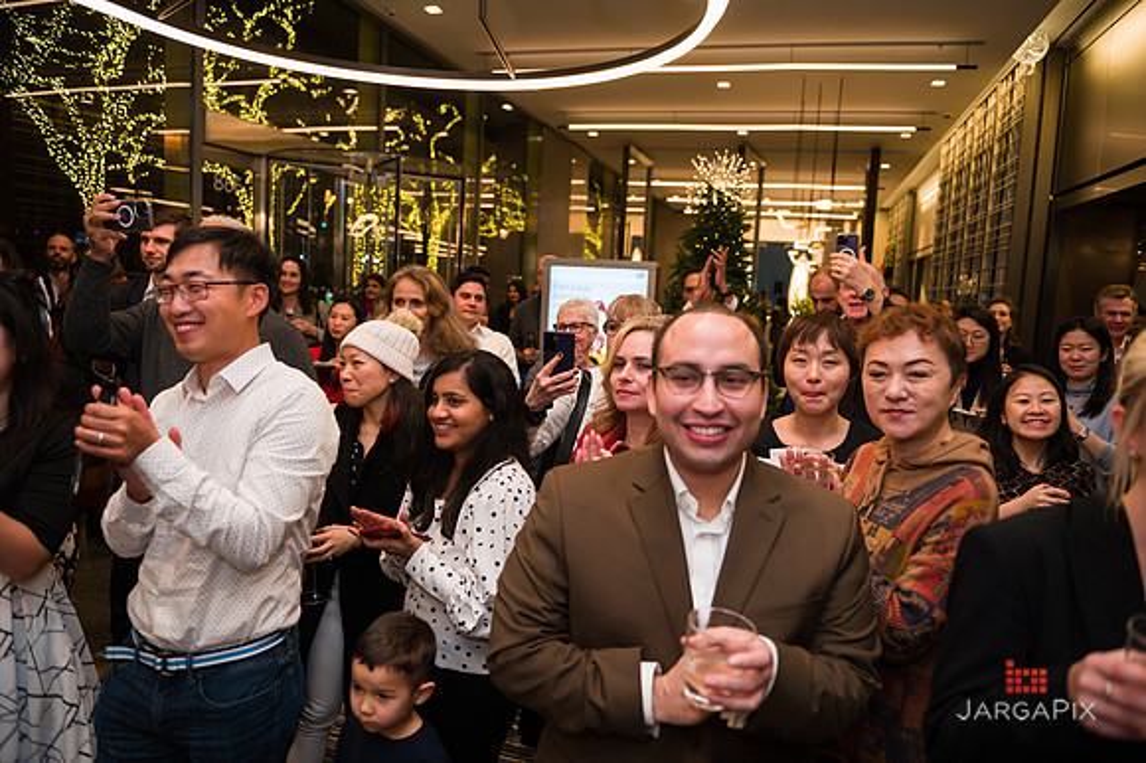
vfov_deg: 53.1
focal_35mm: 24
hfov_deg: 73.8
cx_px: 573
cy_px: 382
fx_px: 764
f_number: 3.2
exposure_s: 1/200
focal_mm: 24
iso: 400
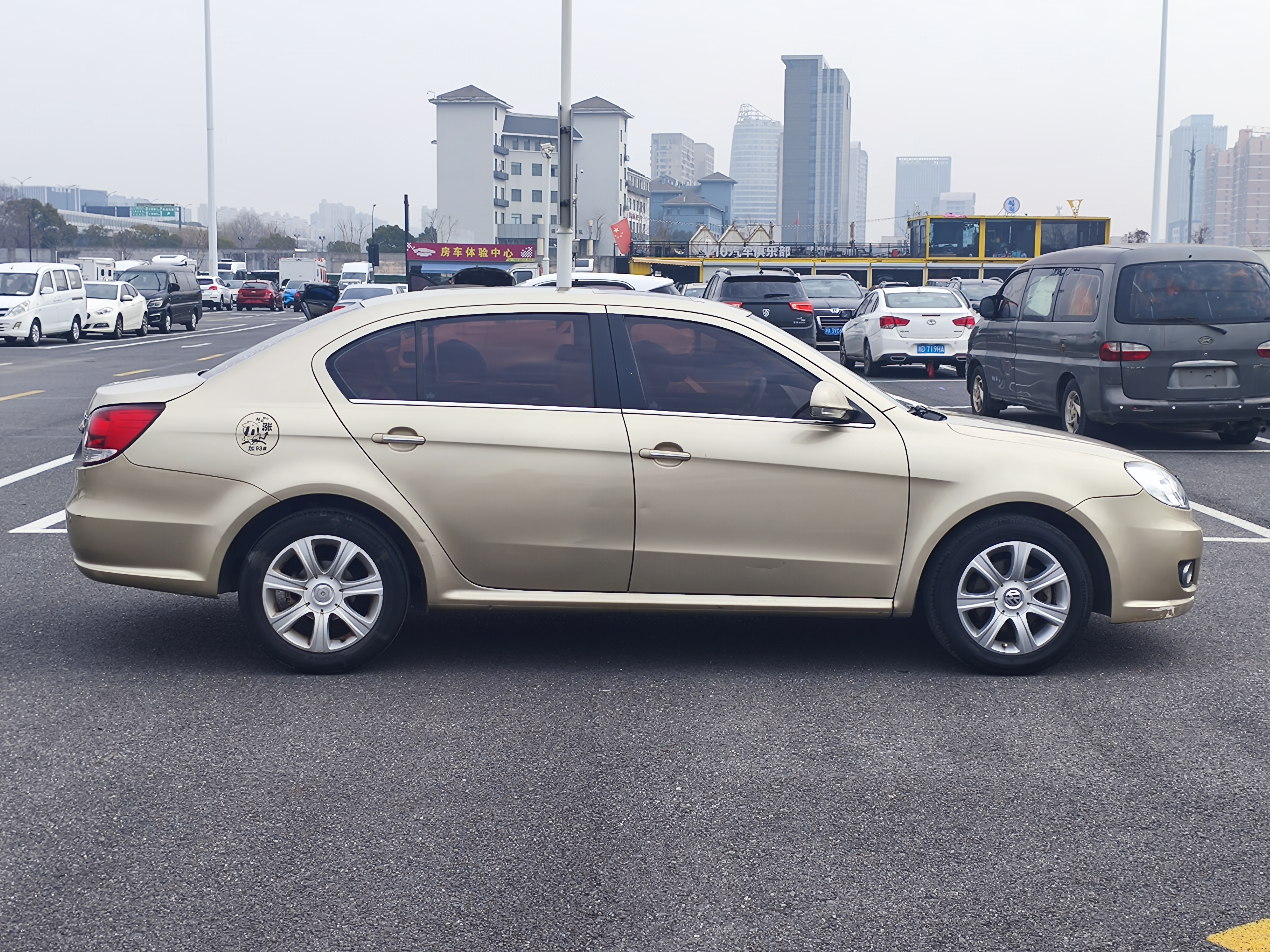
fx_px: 1578
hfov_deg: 43.9
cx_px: 635
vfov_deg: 33.6
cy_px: 476
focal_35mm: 43
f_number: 1.6
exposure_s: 1/1579
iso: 80
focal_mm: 5.84
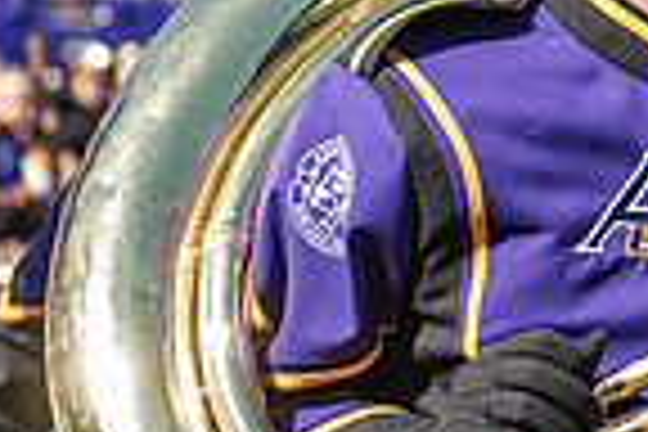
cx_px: 706
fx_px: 4482
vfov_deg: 5.5
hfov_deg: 8.2
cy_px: -74
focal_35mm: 249
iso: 125
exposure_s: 1/500
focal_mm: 62
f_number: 3.5
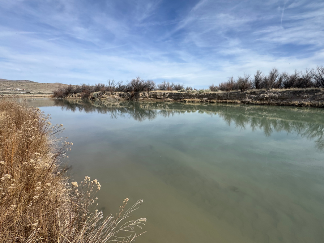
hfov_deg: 94.1
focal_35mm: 16
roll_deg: +0.2
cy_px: 120
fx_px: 150
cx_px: 180
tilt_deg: -10.7
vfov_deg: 78.1
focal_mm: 2.22
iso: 50
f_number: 2.2
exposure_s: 1/2415
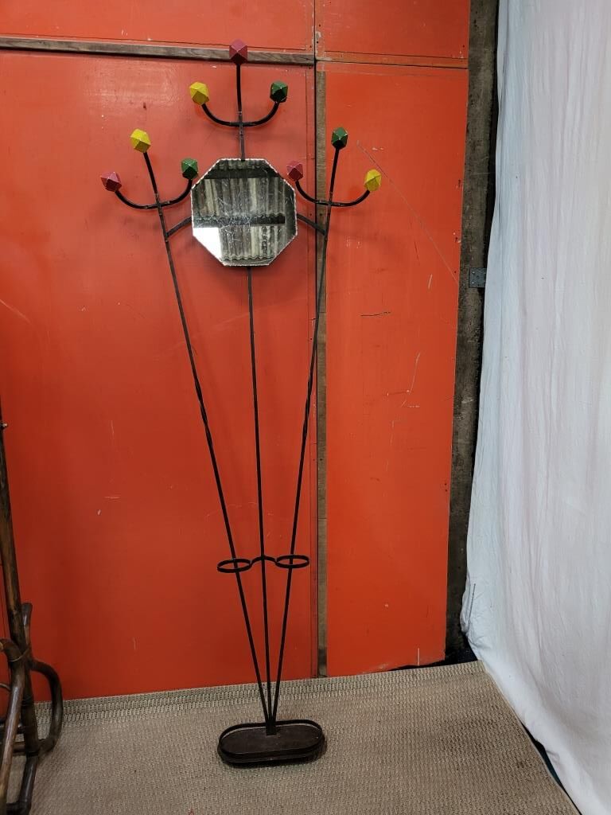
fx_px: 612
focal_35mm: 26
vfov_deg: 67.3
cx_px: 306
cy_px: 408
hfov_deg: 53.1
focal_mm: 5.4
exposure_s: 1/100
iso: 250
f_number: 1.8
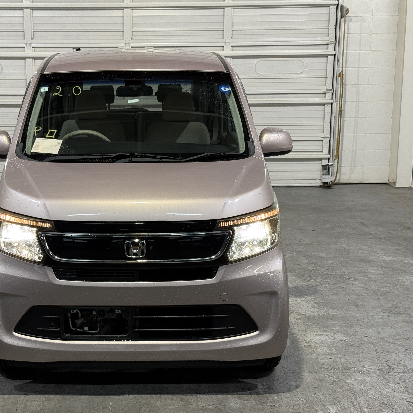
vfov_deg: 30.0
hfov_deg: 29.8
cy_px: 208
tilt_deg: -10.9
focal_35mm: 57
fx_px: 769
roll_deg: +0.2
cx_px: 136
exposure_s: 1/60
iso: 100
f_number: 1.78
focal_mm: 6.76
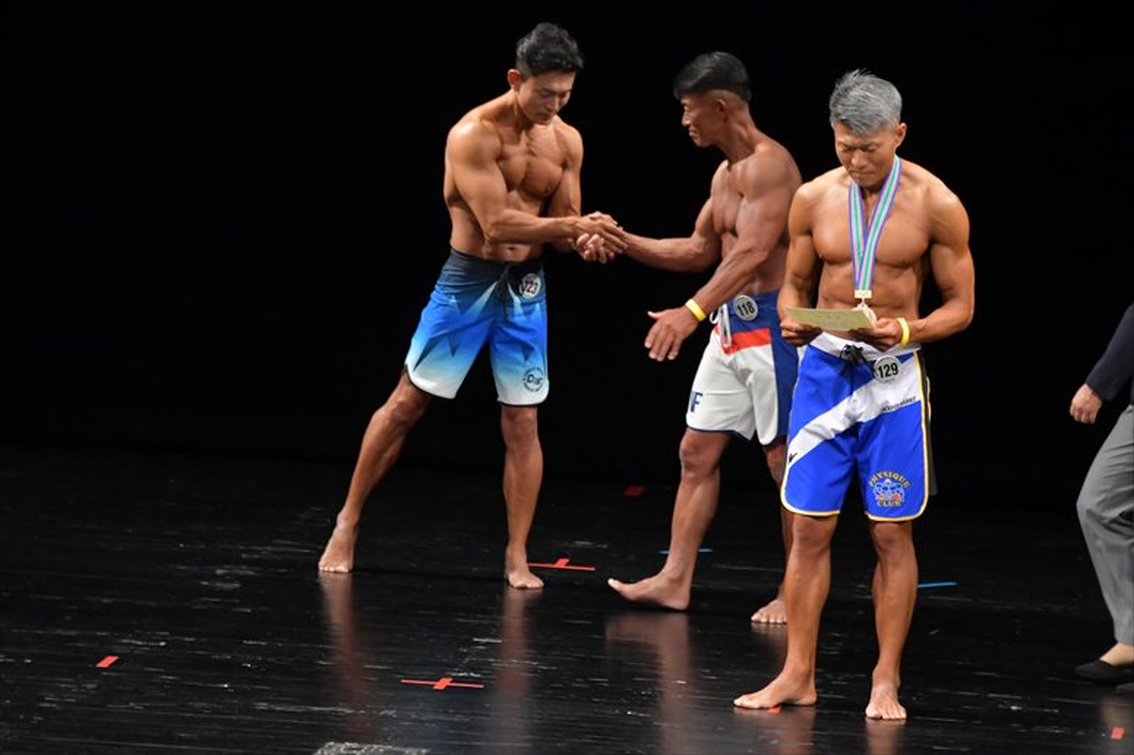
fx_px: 8973
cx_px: 567
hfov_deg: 7.2
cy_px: 378
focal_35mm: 285
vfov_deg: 4.8
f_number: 5.6
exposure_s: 1/400
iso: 3200
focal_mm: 190
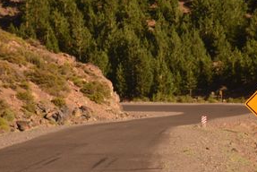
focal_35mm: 374
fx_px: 2673
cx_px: 141
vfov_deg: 3.7
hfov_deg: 5.5
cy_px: 99
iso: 250
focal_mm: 140
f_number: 5.6
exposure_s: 1/1250
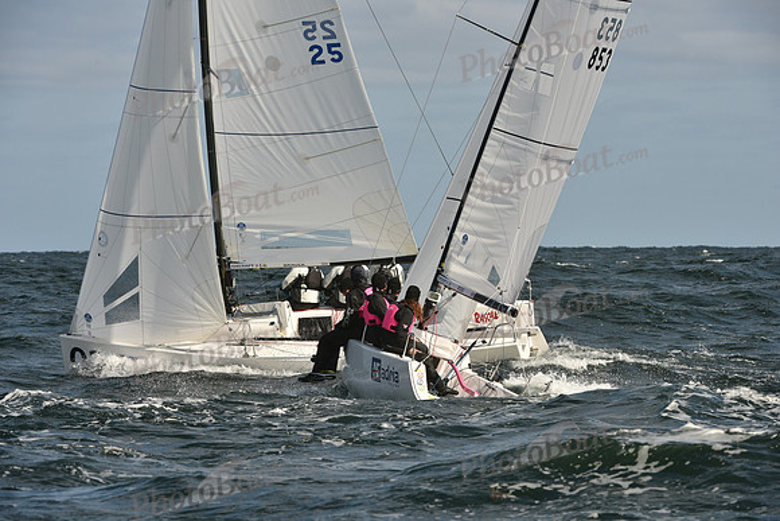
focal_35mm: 270
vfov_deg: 5.1
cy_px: 260
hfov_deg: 7.6
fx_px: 5851
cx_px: 390
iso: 320
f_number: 10
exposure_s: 1/800
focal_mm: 270
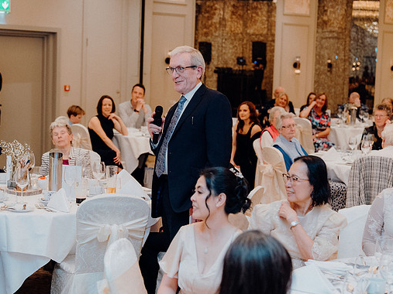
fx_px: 874
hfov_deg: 25.3
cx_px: 186
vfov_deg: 19.1
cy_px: 147
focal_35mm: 77
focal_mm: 70
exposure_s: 1/160
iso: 3200
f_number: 3.5
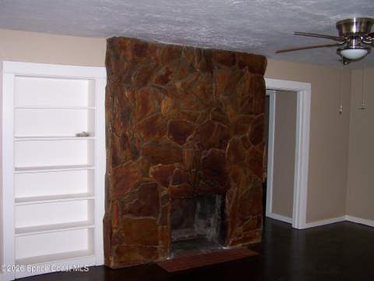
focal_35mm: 38
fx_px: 411
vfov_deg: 37.7
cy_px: 140
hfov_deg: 49.0
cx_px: 187
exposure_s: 1/60
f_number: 2.8
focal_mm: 6.3
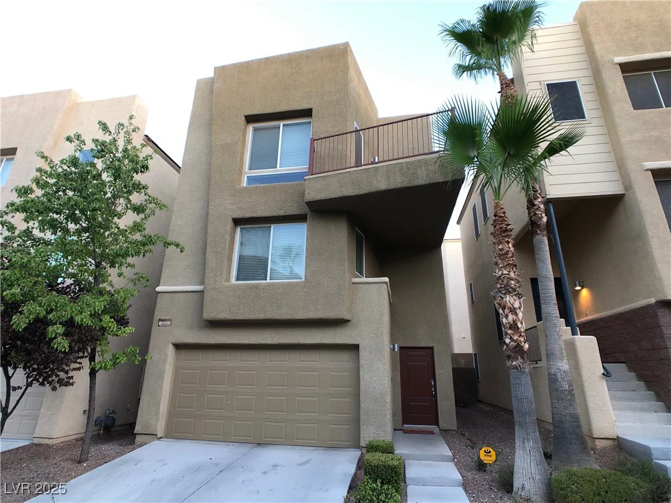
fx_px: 543
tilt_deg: +19.2
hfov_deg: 63.4
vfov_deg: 49.7
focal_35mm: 28
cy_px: 252
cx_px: 336
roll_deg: -0.4
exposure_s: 1/30
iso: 20
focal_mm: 3.99
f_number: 1.8
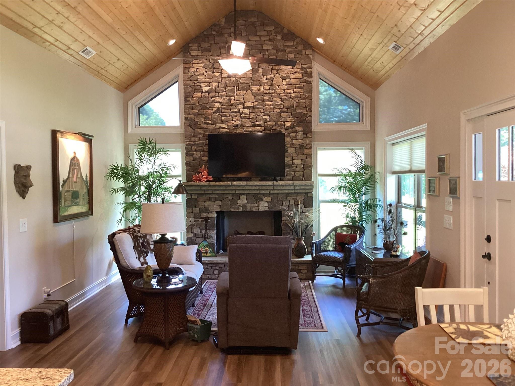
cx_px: 258
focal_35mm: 31
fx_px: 461
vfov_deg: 45.4
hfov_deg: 58.4
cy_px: 193
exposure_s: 1/50
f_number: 2.4
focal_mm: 3.3
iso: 200
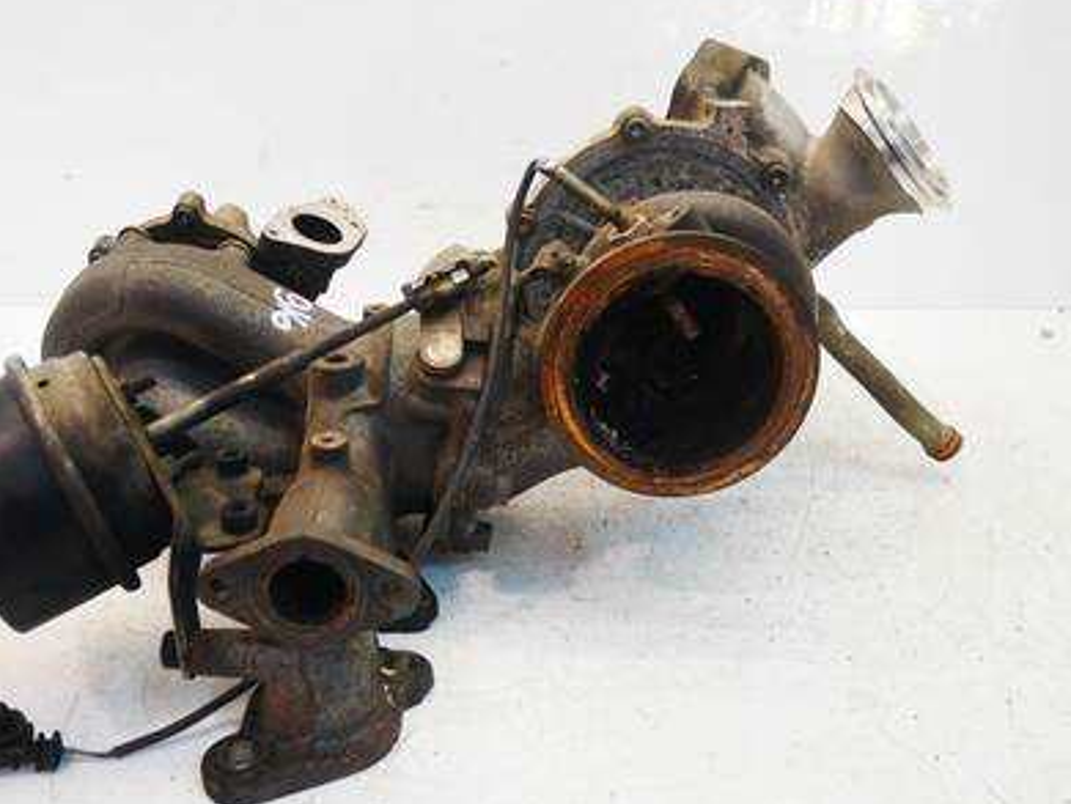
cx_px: 434
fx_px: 991
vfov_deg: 44.2
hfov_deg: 56.4
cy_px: 412
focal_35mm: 32
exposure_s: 1/60
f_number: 3.6
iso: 500
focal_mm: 13
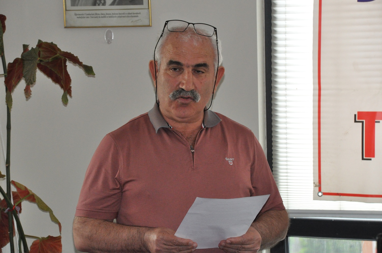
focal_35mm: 150
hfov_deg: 13.7
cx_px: 191
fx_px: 1590
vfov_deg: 9.1
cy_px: 126
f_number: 6.3
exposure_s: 1/200
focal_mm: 100
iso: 2000
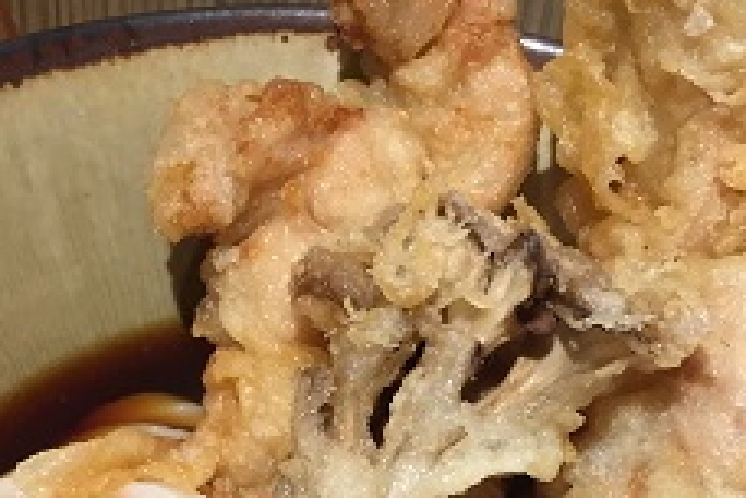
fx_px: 1368
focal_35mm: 66
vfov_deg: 19.9
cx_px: 363
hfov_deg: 30.5
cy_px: 519
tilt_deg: -48.6
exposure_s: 1/30
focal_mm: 4.15
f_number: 2.2
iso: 40
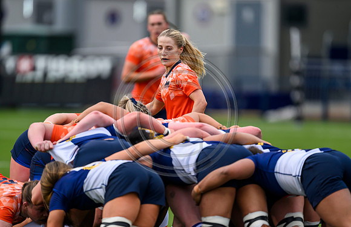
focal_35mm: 617
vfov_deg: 2.2
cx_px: 192
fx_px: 5961
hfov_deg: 3.4
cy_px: 128
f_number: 4
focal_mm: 560
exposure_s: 1/1600
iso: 640
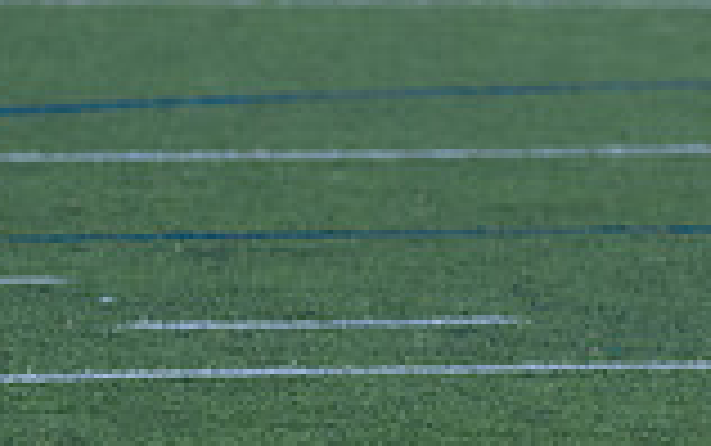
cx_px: 1192
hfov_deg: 2.1
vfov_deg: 1.3
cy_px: -15
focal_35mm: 996
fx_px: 19313
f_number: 2.8
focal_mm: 132
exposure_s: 1/1250
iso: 500
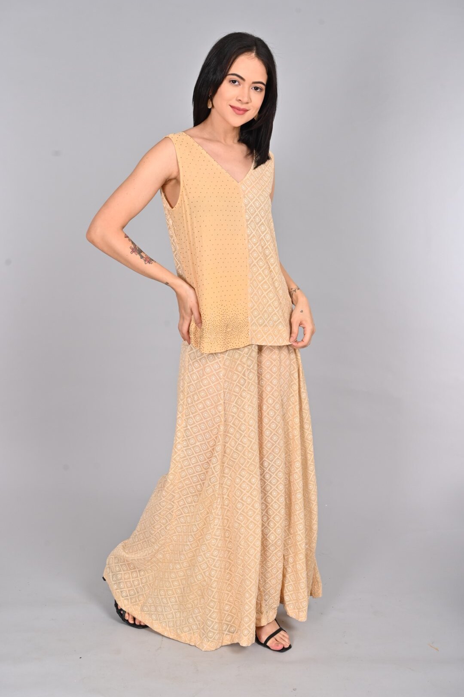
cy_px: 348
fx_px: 929
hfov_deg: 28.0
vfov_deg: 41.1
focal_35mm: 48
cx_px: 232
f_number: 8
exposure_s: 1/160
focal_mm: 48
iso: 320
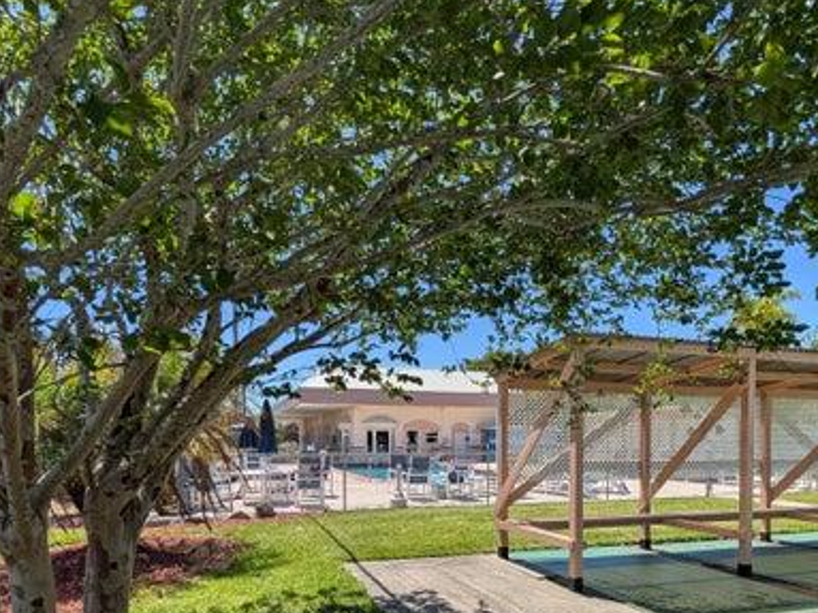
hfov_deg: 81.7
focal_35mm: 20
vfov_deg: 62.4
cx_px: 389
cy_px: 455
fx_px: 472
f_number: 1.7
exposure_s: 1/2924
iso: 51
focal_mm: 2.02
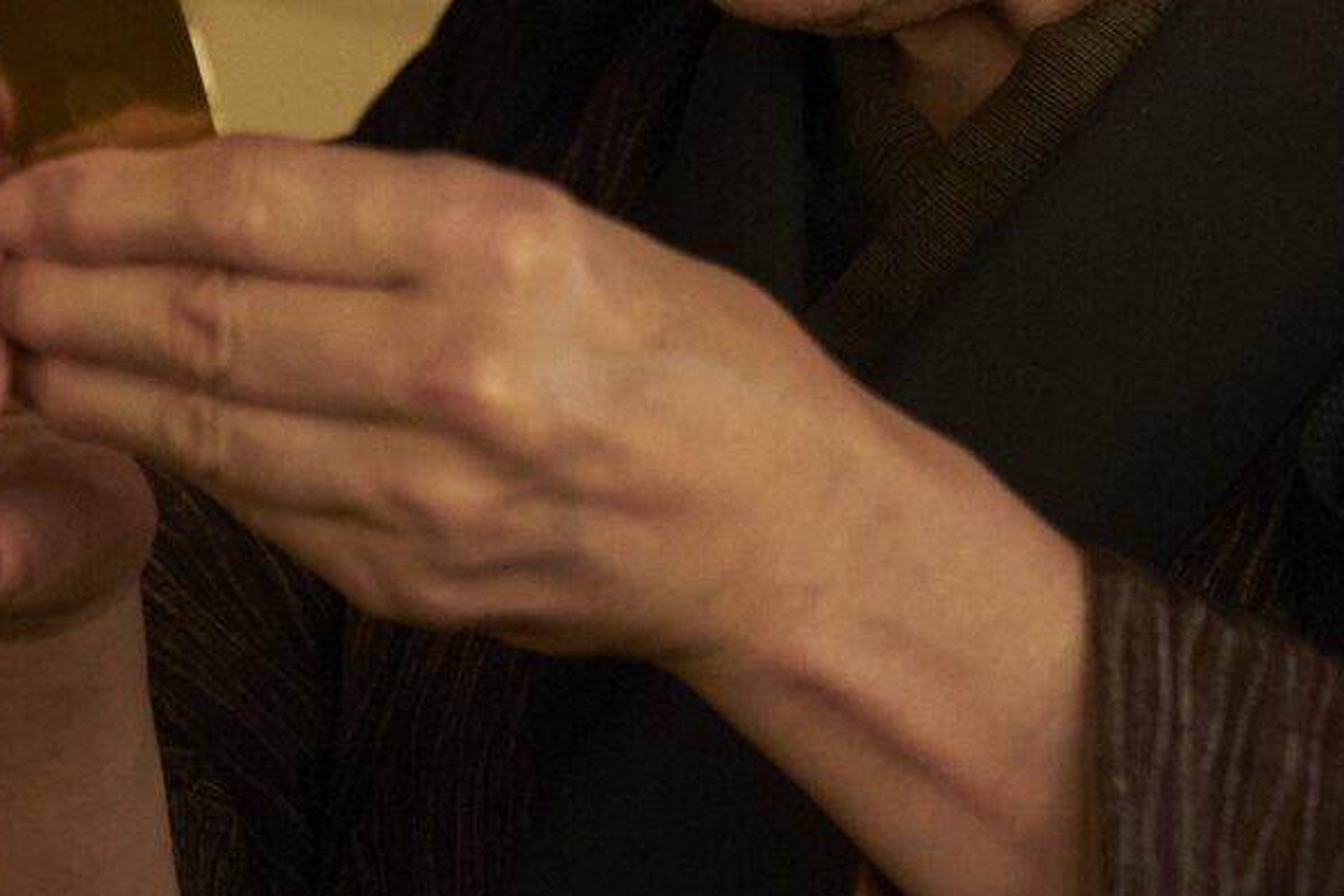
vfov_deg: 5.8
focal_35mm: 237
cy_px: 36
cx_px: 381
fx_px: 8850
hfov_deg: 8.7
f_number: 2.8
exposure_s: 1/100
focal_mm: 52
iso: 1600
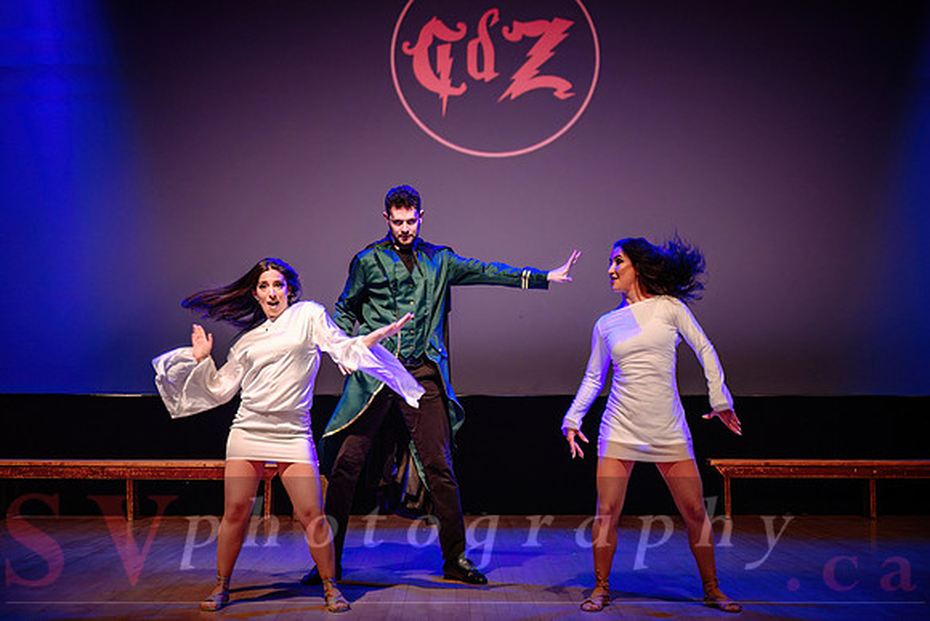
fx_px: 1535
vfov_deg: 22.9
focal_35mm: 59
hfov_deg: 33.7
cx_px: 465
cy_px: 324
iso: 1600
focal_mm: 57
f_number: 2.8
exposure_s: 1/200
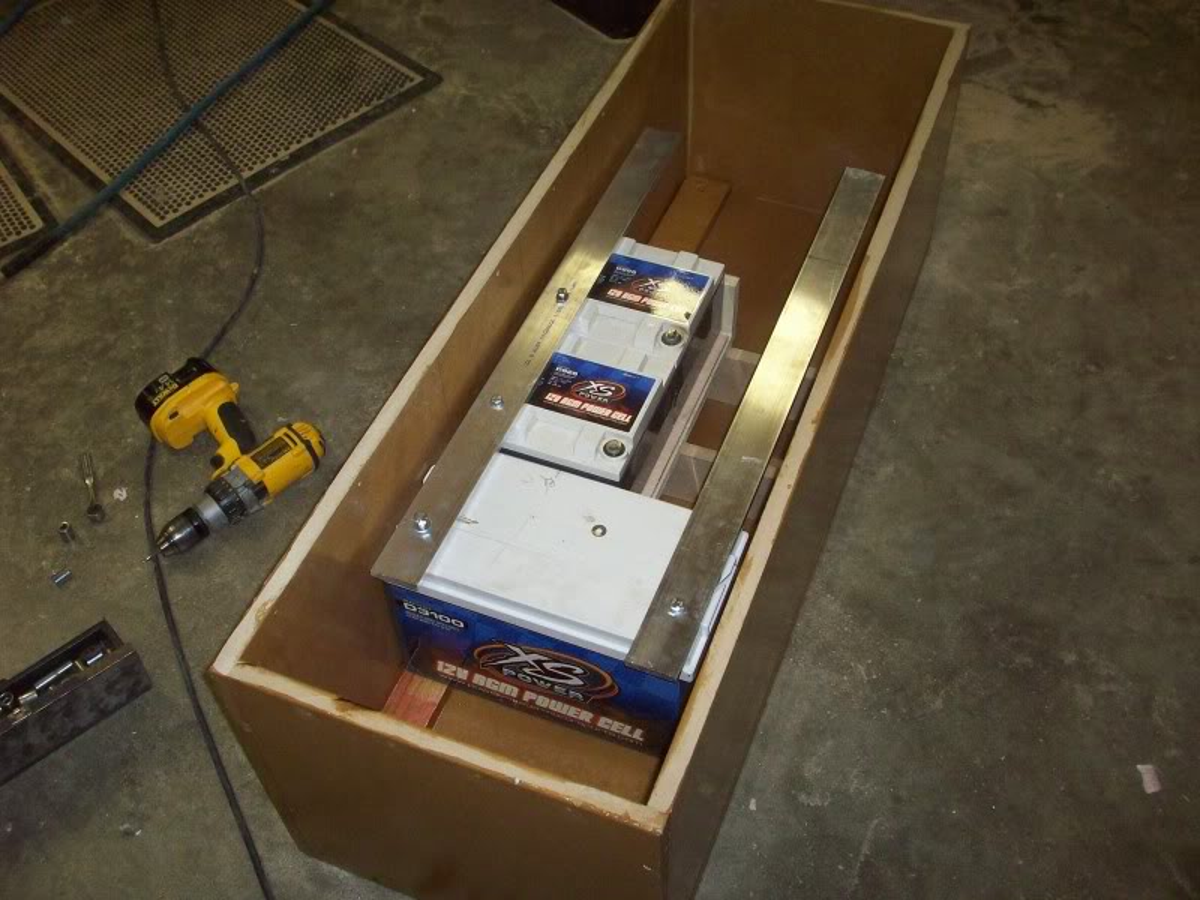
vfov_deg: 38.7
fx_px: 1283
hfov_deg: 50.1
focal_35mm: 37
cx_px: 600
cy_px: 450
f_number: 2.8
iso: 200
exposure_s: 1/64
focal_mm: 6.2
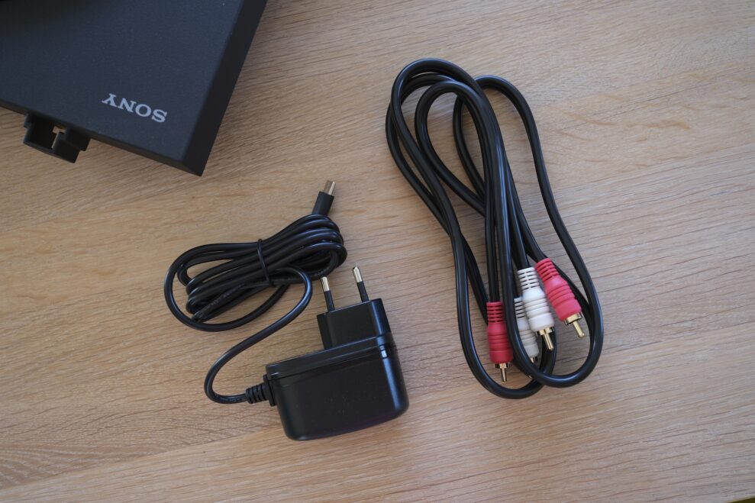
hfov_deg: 54.4
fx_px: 734
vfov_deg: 37.8
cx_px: 378
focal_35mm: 35
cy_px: 252
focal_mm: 23
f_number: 4
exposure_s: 1/20
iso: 160
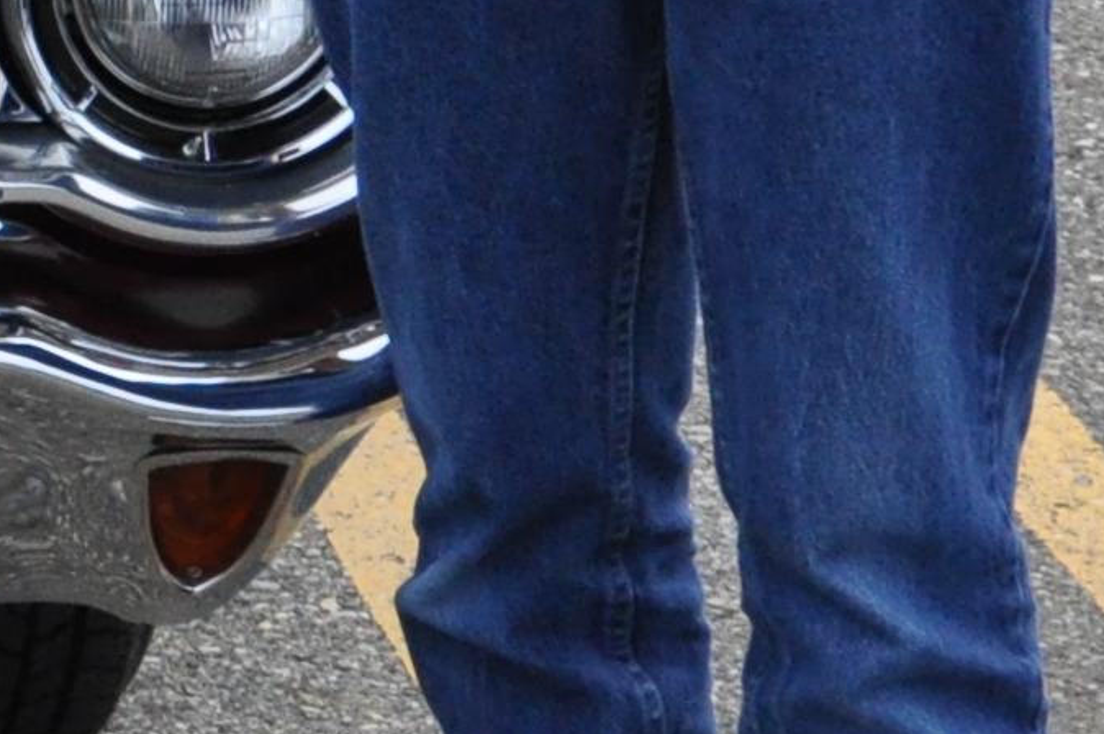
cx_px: -857
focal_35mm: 229
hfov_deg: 8.7
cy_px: -477
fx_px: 7016
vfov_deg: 5.9
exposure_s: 1/320
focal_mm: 24
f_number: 9
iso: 1000
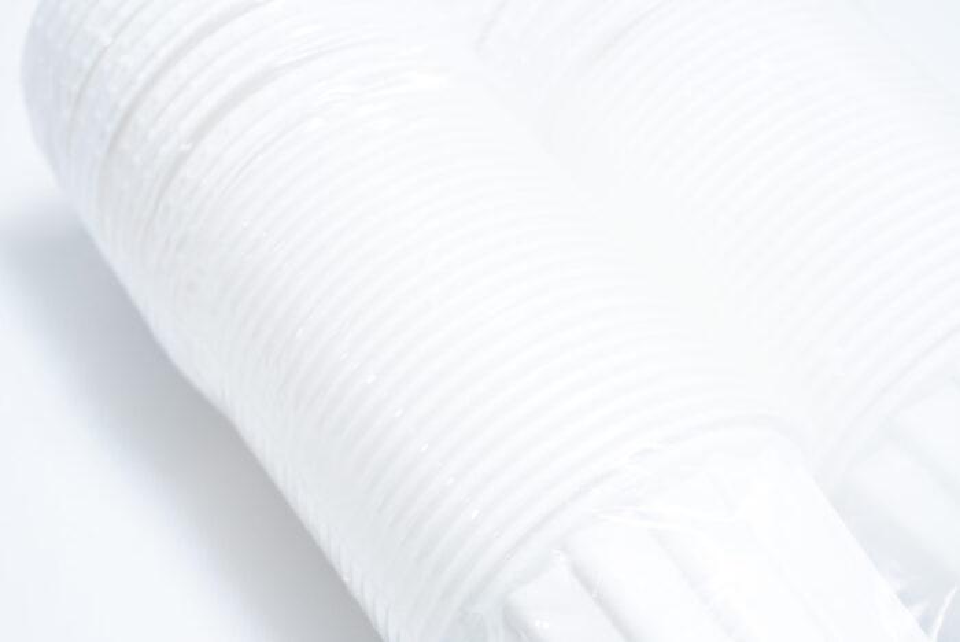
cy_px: 321
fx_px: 1868
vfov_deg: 19.5
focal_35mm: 70
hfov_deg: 28.8
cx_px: 480
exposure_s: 1/200
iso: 3200
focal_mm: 70
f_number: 9
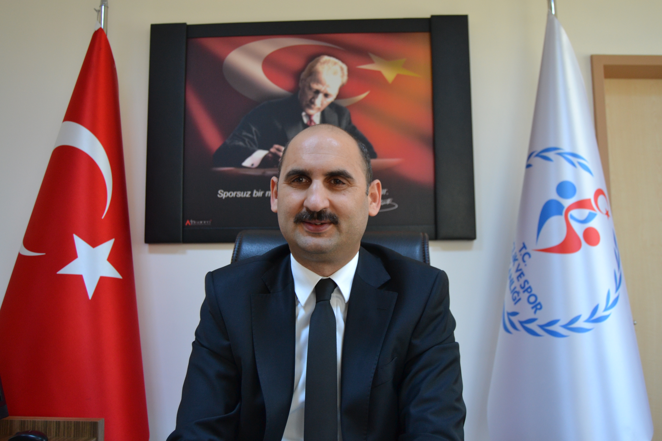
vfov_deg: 40.0
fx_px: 607
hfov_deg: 57.2
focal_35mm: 33
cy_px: 220
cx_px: 331
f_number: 3.5
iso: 560
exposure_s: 1/60
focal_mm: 22
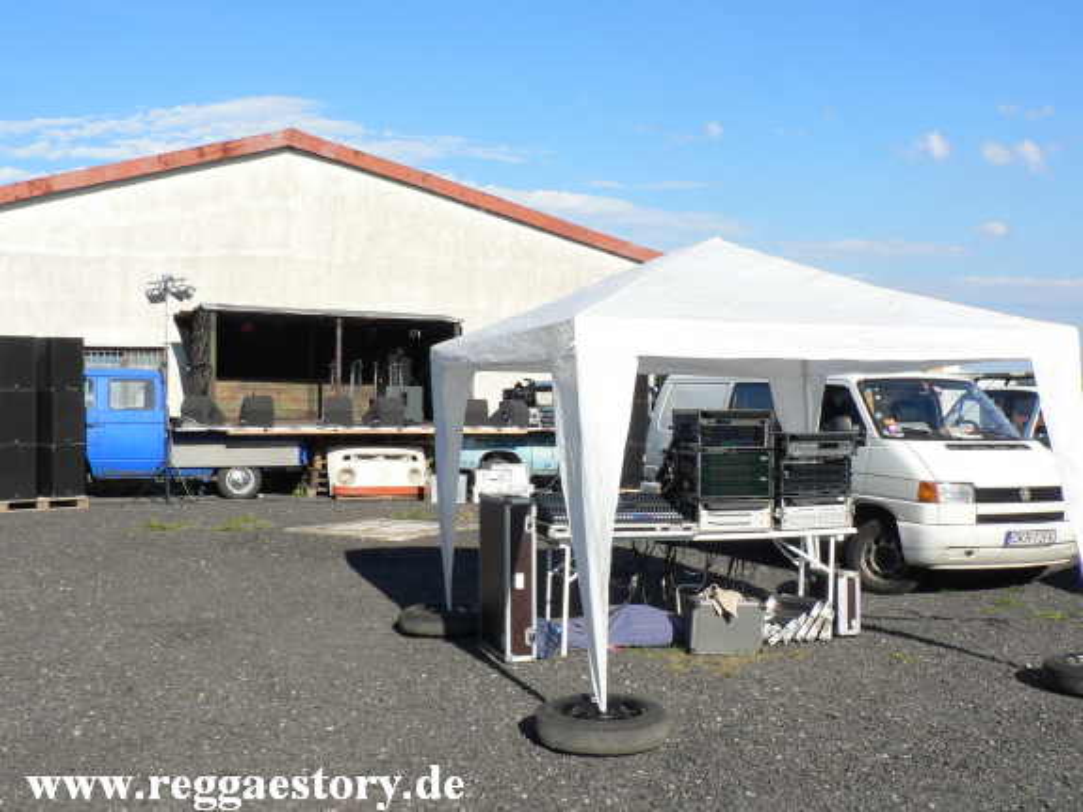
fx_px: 1095
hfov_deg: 52.6
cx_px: 542
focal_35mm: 35
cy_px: 406
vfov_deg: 40.7
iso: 64
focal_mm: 6
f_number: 4
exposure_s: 1/200
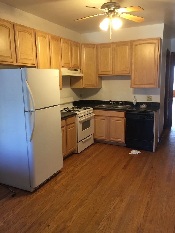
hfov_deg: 48.2
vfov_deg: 61.7
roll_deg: +1.3
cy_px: 116
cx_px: 88
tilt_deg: -11.2
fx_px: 195
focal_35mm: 29
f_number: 2.2
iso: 80
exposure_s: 1/15
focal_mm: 4.15
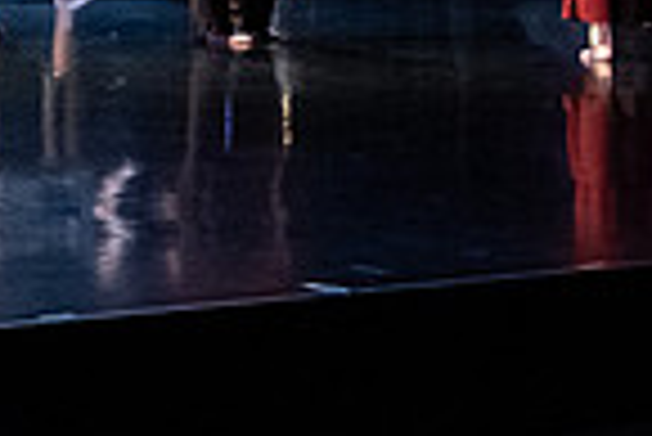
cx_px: -383
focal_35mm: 161
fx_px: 2919
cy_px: -391
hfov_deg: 12.0
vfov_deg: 8.2
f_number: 3.2
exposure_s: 1/400
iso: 4000
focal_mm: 34
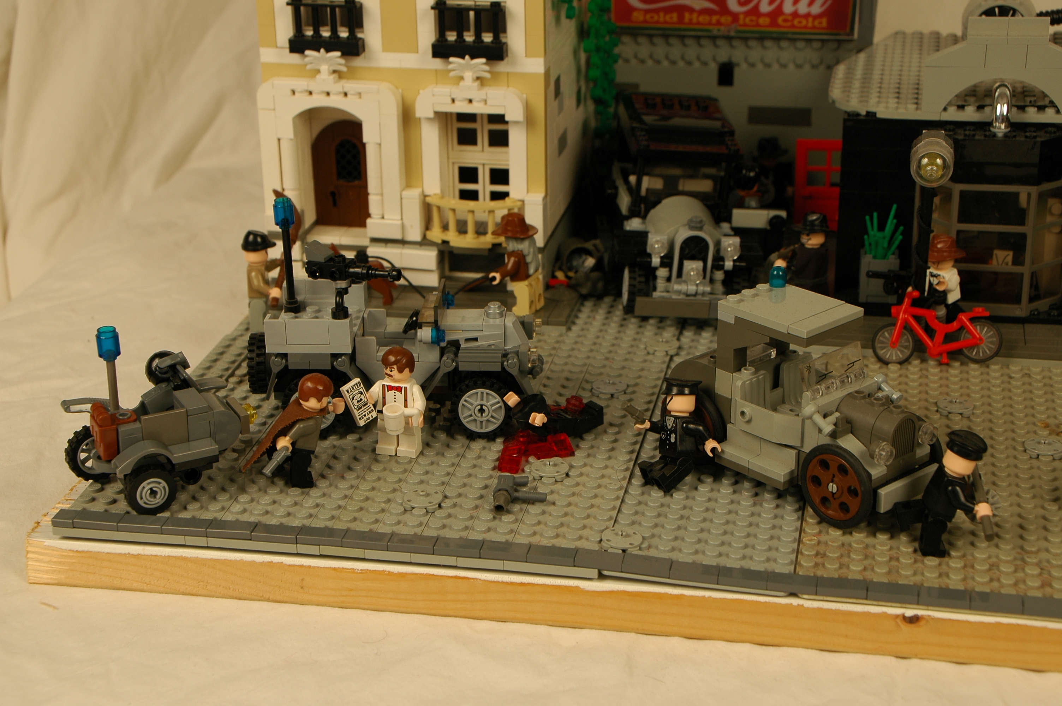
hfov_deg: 29.3
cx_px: 531
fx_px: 2034
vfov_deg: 19.7
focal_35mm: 69
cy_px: 353
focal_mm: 46
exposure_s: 1/80
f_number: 8
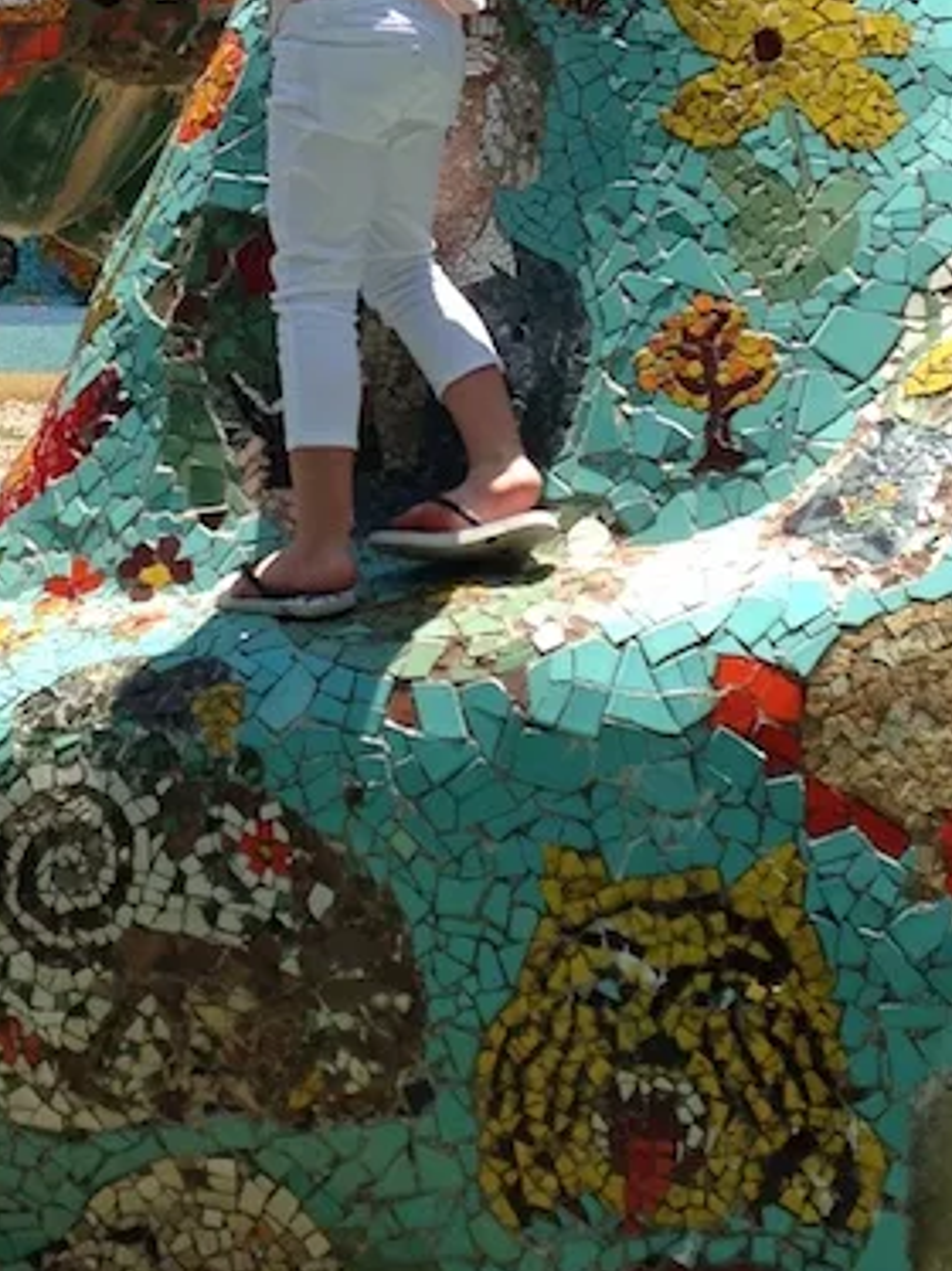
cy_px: 248
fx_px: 3891
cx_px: 445
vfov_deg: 18.4
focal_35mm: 106
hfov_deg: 13.9
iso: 50
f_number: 2.4
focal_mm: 4.12
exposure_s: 1/1130
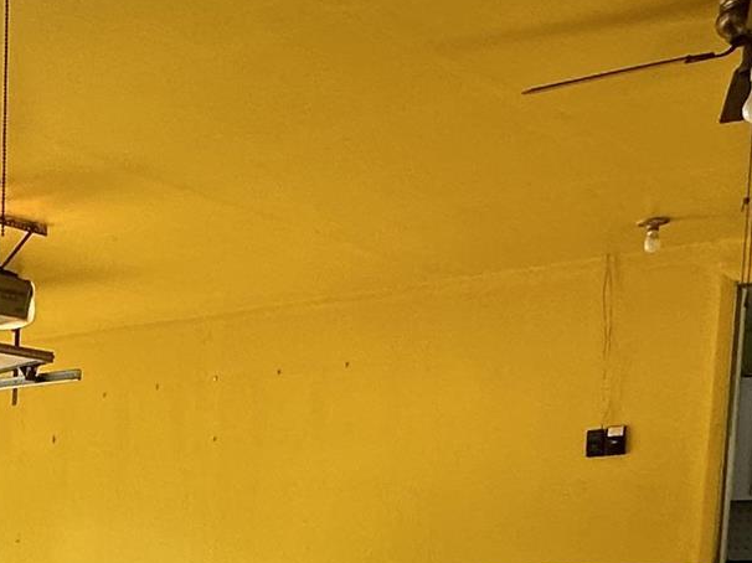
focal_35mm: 71
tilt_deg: -6.3
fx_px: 1542
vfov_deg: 18.9
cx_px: -194
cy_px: 778
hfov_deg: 24.4
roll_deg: -0.8
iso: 40
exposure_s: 1/107
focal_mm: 2.22
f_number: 2.2
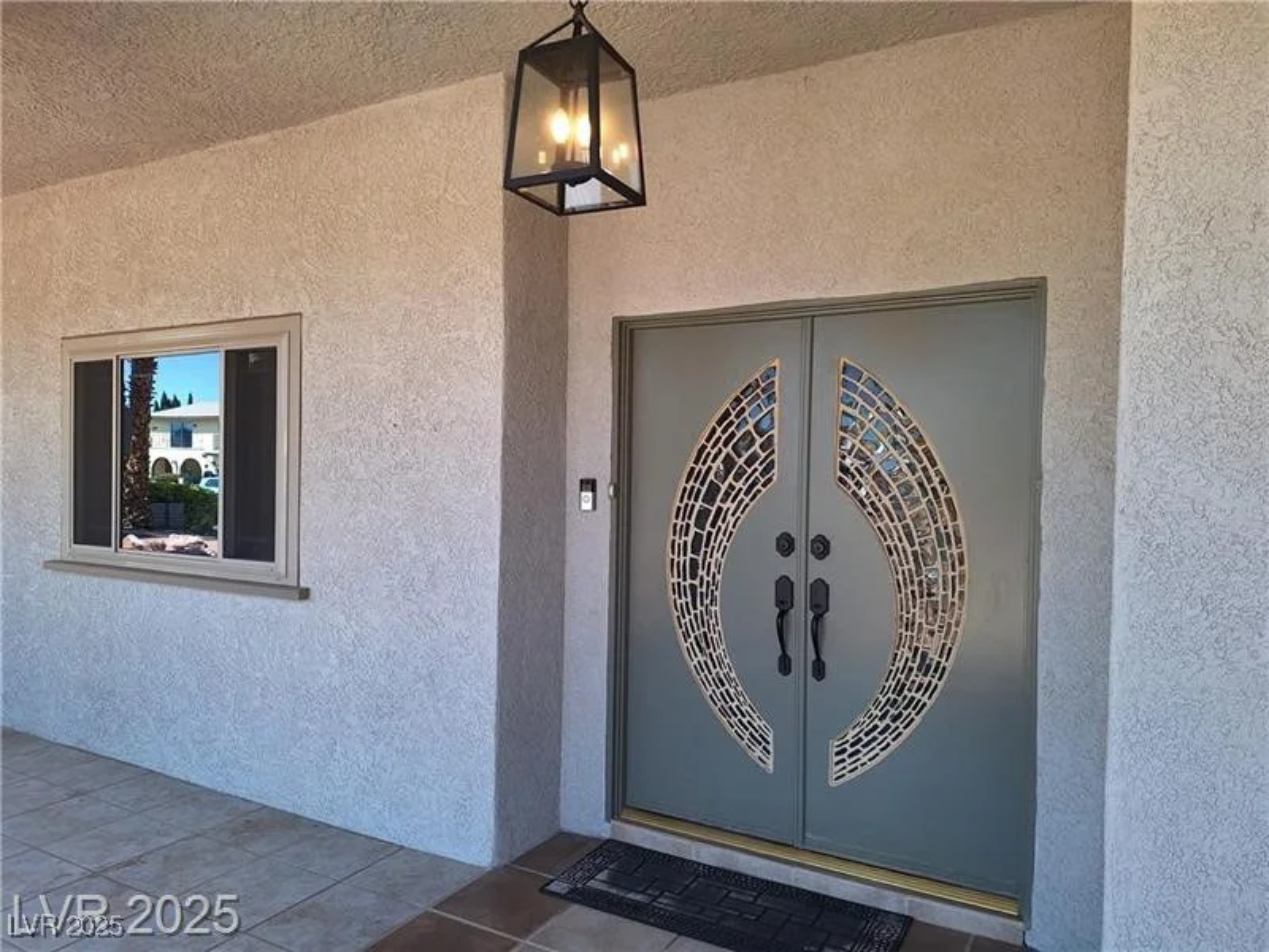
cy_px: 476
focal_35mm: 23
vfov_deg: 58.9
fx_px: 843
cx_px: 634
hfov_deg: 73.9
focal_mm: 5.54
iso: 40
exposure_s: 1/215
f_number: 1.8
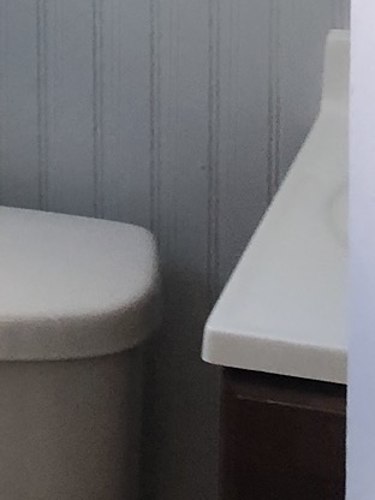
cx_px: -96
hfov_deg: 10.5
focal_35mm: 138
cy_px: -78
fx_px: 1993
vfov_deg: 13.9
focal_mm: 4
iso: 40
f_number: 1.8
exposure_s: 1/30
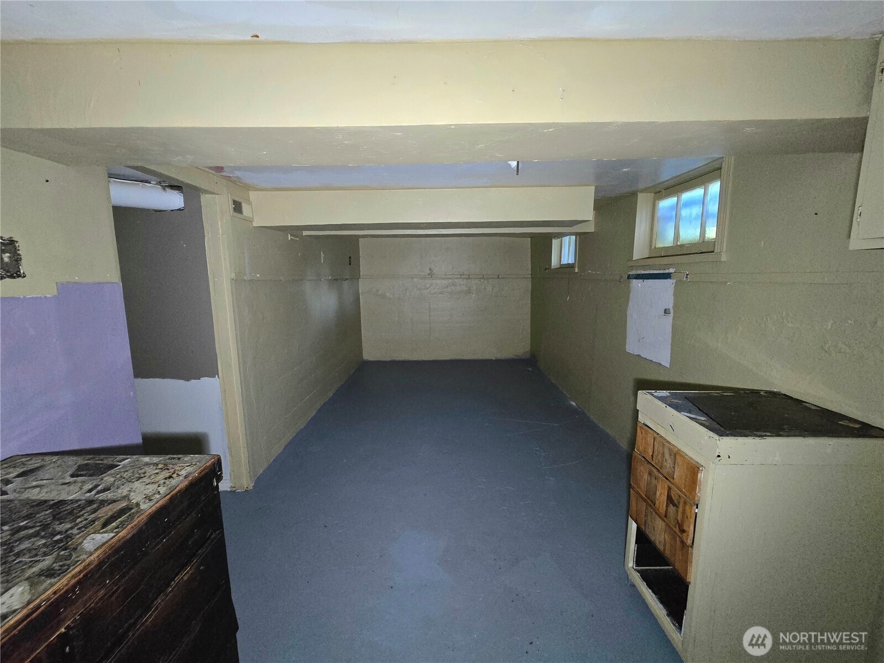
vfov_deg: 89.9
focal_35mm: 13
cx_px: 442
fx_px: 332
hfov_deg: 106.2
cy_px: 332
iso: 1250
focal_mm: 2.2
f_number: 2.2
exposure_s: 1/60.2
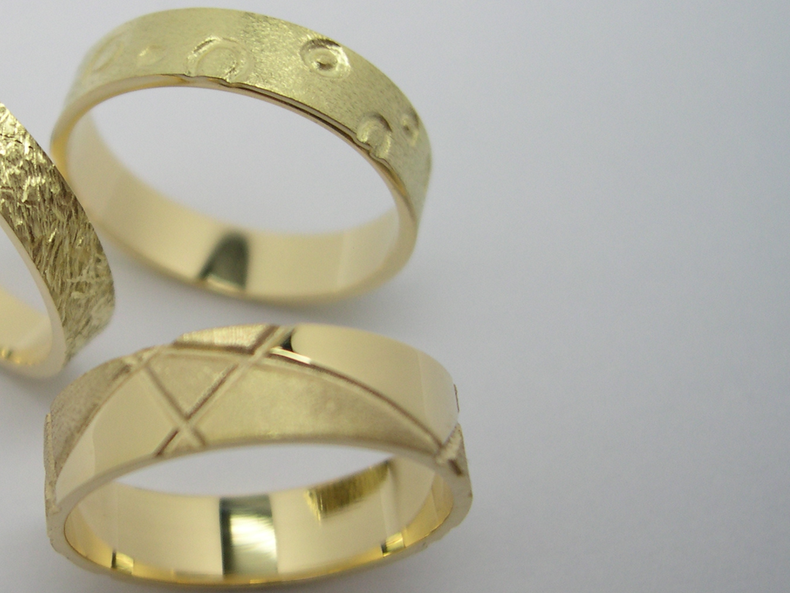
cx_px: 145
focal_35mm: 64
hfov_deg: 29.5
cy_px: 322
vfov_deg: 22.9
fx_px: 1461
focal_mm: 8
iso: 100
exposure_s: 1/260
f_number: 2.8
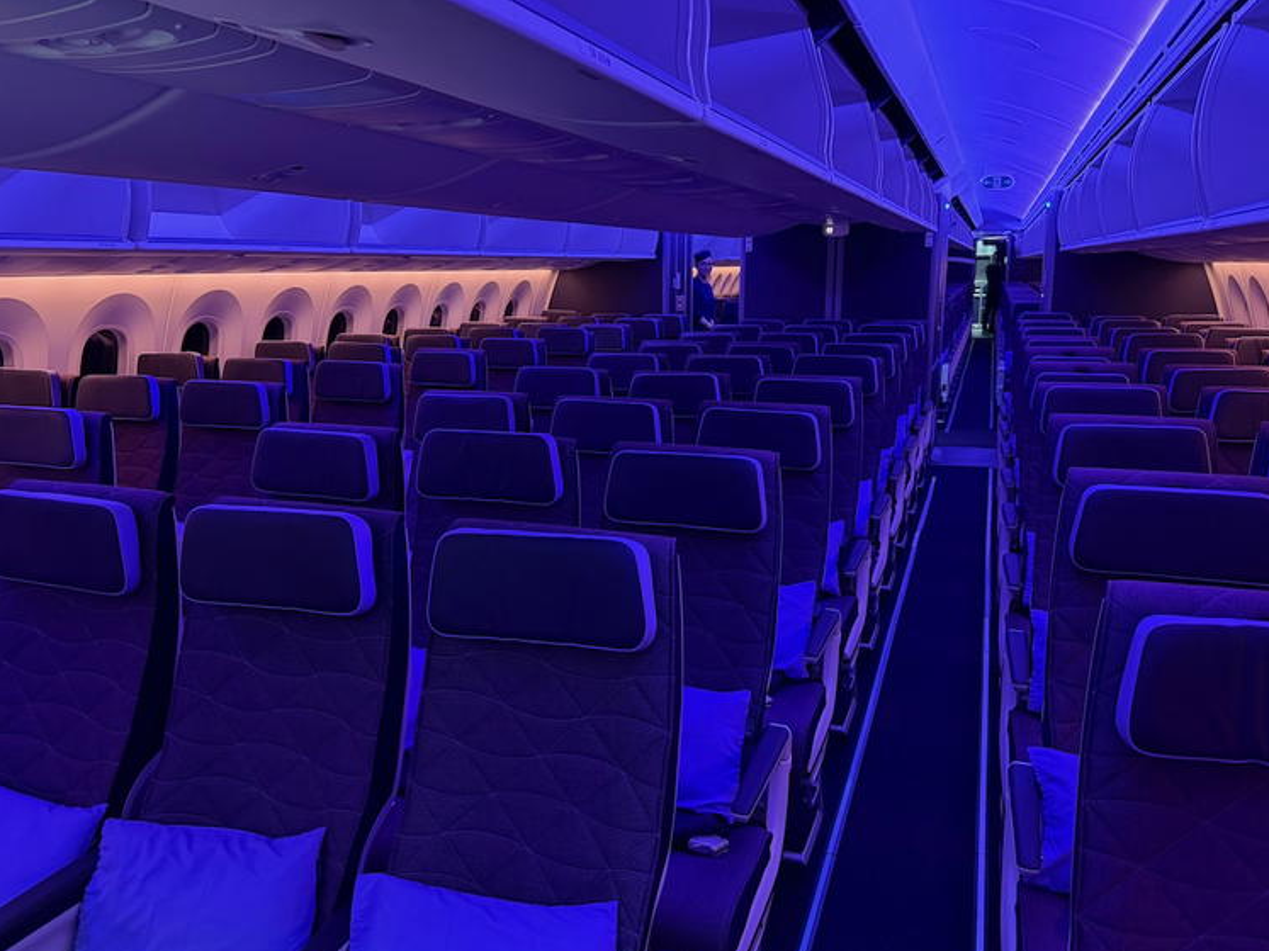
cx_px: 601
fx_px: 990
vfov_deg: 51.3
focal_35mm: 27
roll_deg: +1.7
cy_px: 452
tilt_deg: -10.7
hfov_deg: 65.3
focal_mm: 6.76
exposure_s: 1/30
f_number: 1.78
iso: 1000
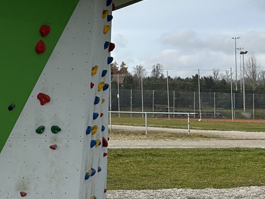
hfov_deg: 19.9
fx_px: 681
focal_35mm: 89
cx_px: -94
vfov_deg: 16.5
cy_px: 41
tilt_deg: +5.0
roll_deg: -1.7
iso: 50
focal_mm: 5.7
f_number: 1.5
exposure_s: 1/3460
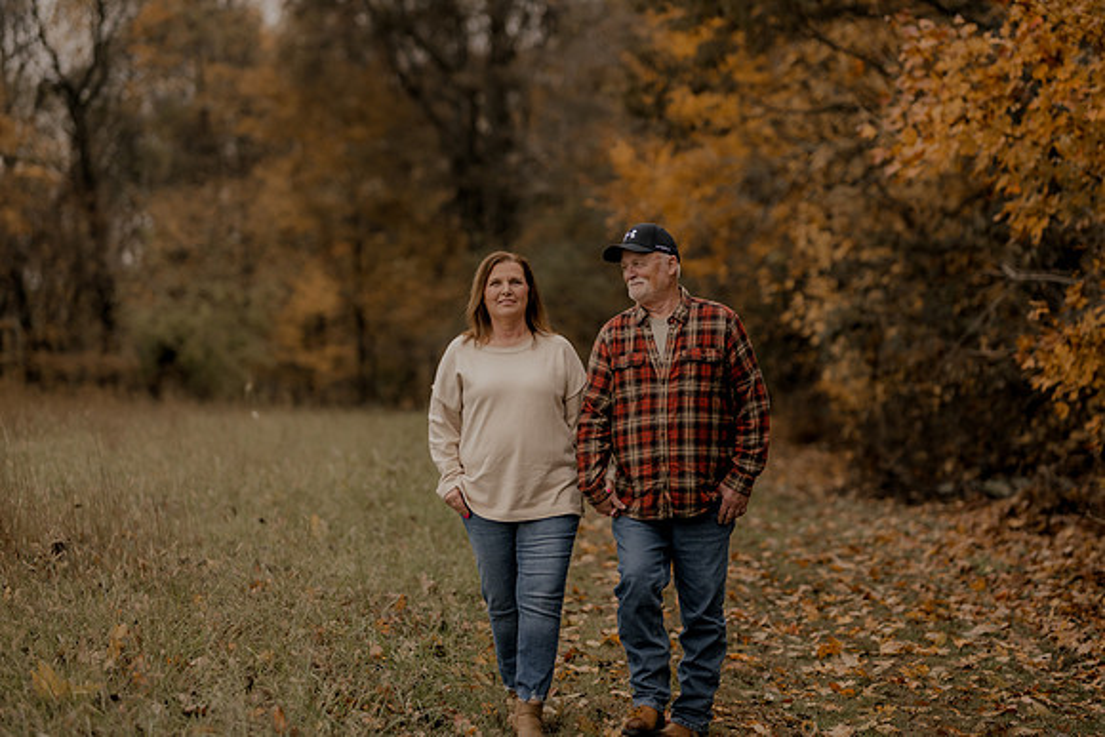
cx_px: 552
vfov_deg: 16.1
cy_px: 368
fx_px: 2610
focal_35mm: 85
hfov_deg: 23.9
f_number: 1.8
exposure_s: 1/2500
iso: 250
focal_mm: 85
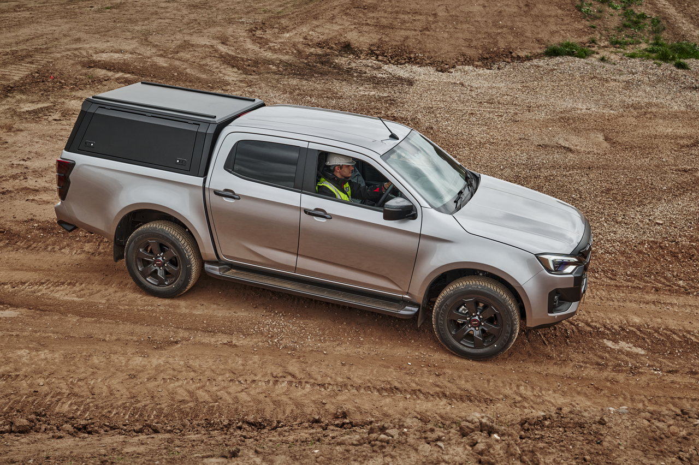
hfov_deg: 43.6
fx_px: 873
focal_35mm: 45
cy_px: 232
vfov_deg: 29.8
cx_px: 350
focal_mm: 45
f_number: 7.1
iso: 640
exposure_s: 1/200
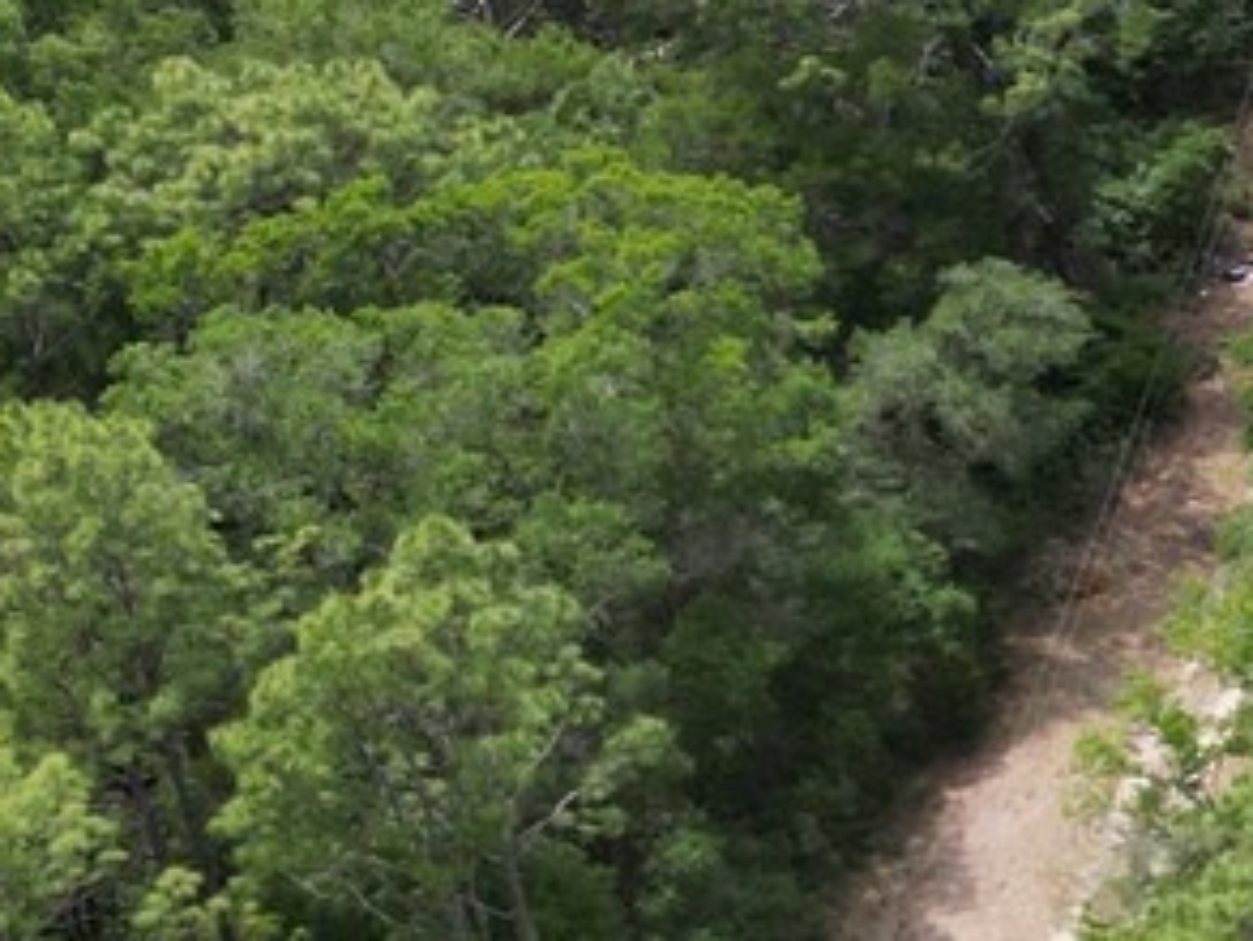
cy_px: 637
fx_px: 4744
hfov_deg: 13.2
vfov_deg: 11.3
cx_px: 2399
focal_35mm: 131
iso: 200
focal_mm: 6.72
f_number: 1.7
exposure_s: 1/2500
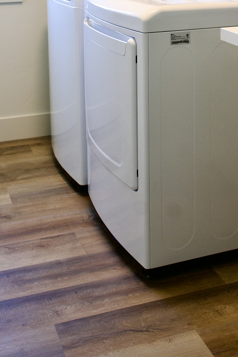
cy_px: -5
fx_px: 595
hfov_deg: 22.6
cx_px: 134
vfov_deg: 30.8
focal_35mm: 60
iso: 640
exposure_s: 1/160
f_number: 4
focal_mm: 29
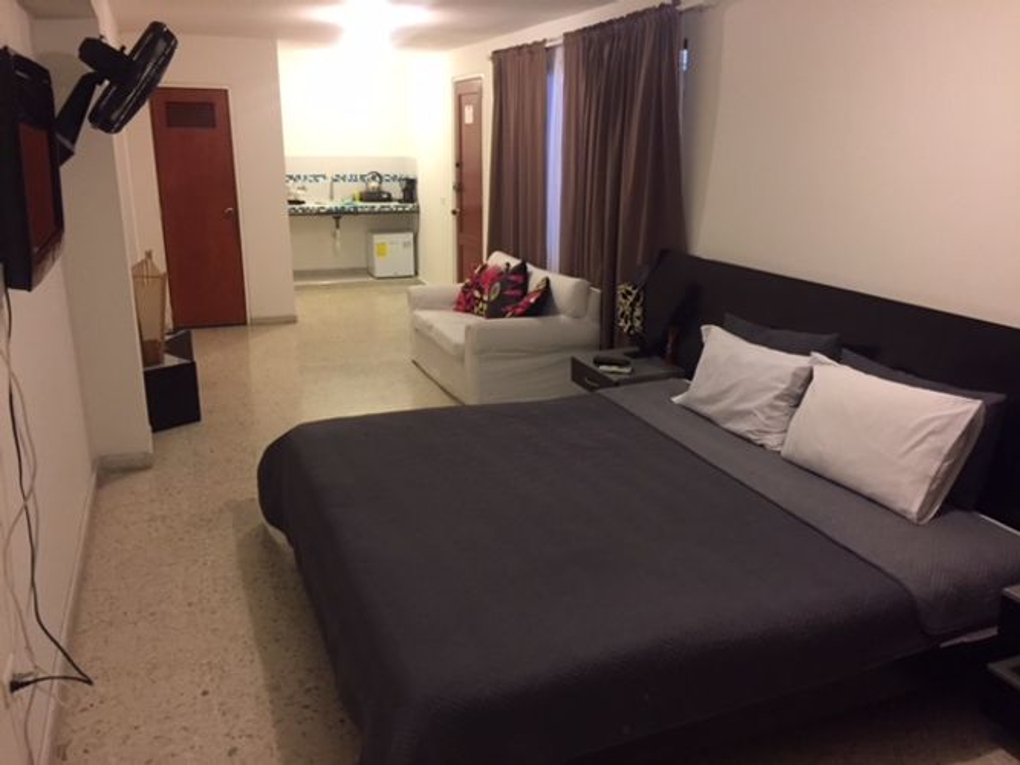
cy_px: 382
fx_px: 854
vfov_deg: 48.2
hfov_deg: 61.7
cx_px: 510
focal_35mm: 29
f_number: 2.2
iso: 250
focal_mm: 4.15
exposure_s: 1/24
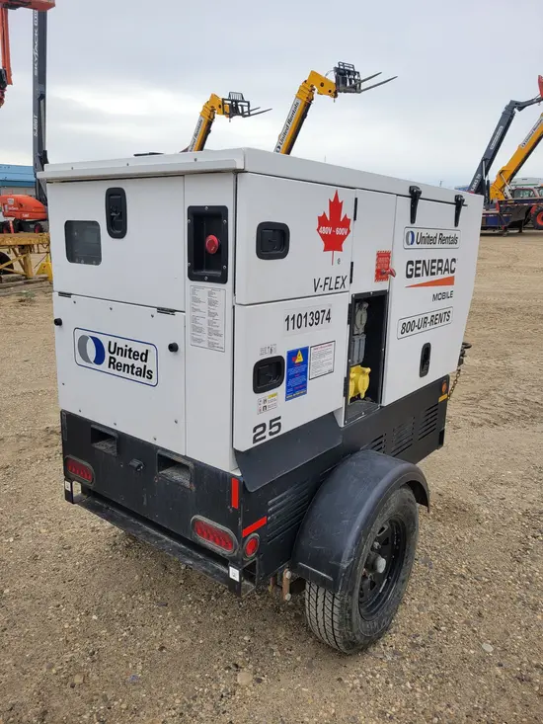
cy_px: 362
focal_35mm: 26
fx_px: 544
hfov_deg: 53.1
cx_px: 272
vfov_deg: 67.3
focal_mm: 5.4
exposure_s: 1/992
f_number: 1.8
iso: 40
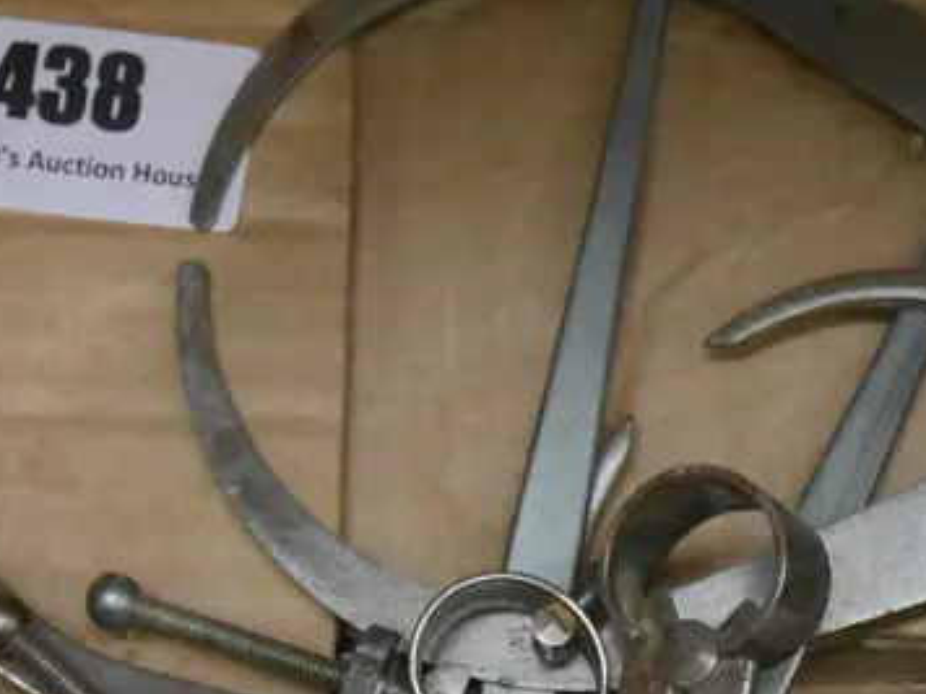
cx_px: 689
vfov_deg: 12.8
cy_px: 641
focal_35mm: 115
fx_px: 3076
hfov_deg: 17.0
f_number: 4.6
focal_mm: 20
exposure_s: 1/40
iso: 3200
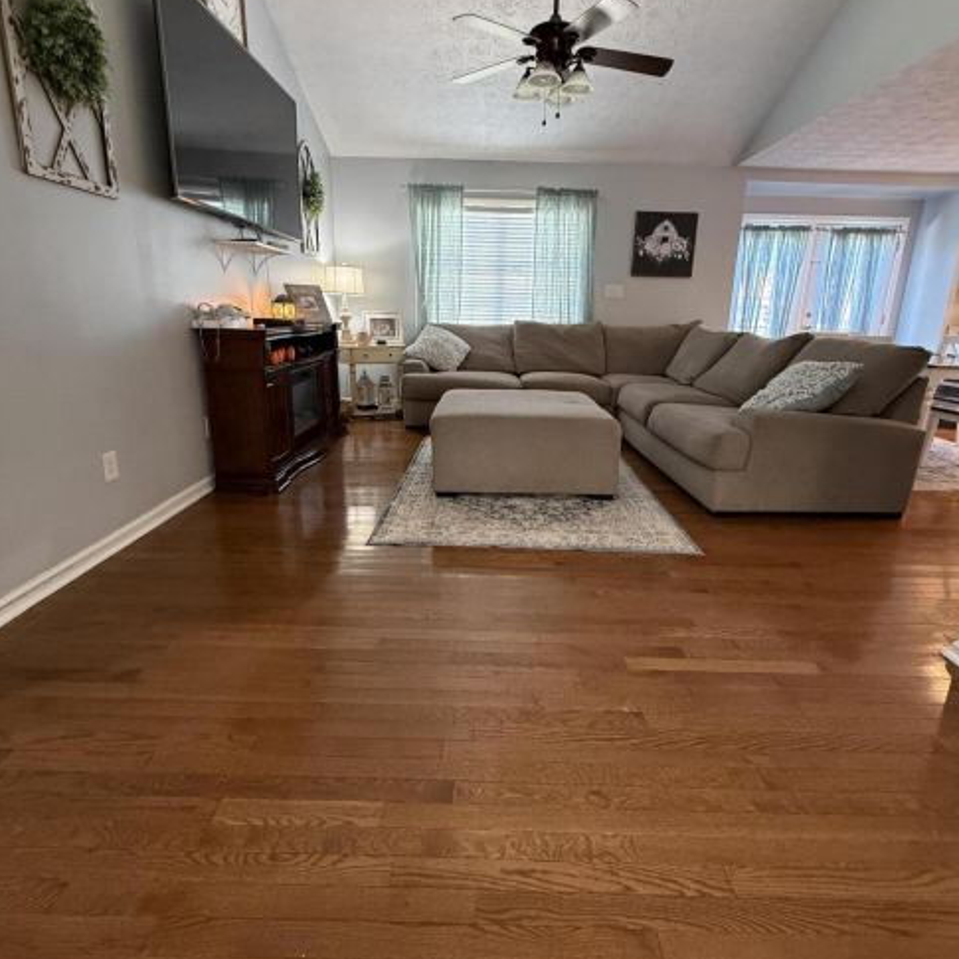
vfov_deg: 83.8
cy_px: 446
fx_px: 533
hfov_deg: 84.0
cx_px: 488
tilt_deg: -13.4
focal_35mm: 17
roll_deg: -2.1
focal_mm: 2.22
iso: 320
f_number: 2.2
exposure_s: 1/60
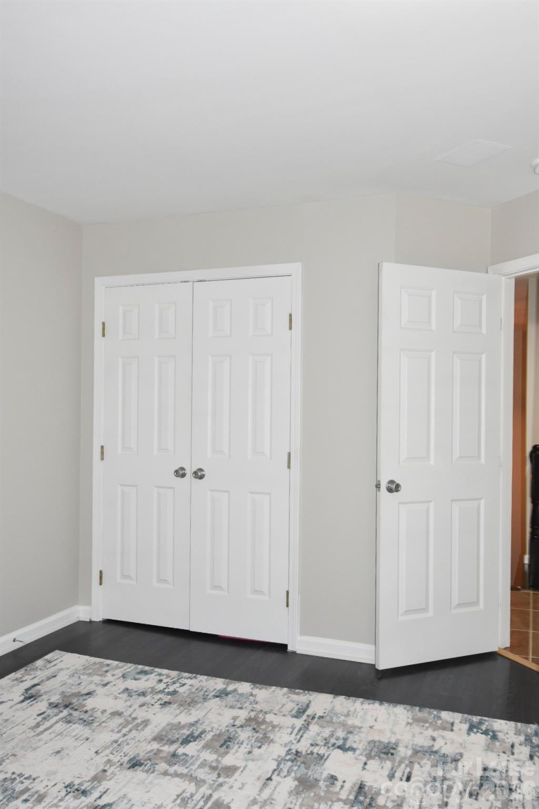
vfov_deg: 61.9
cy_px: 404
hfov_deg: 43.6
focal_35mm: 30
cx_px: 270
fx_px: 674
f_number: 5
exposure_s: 1/60.2
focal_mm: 20
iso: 1000
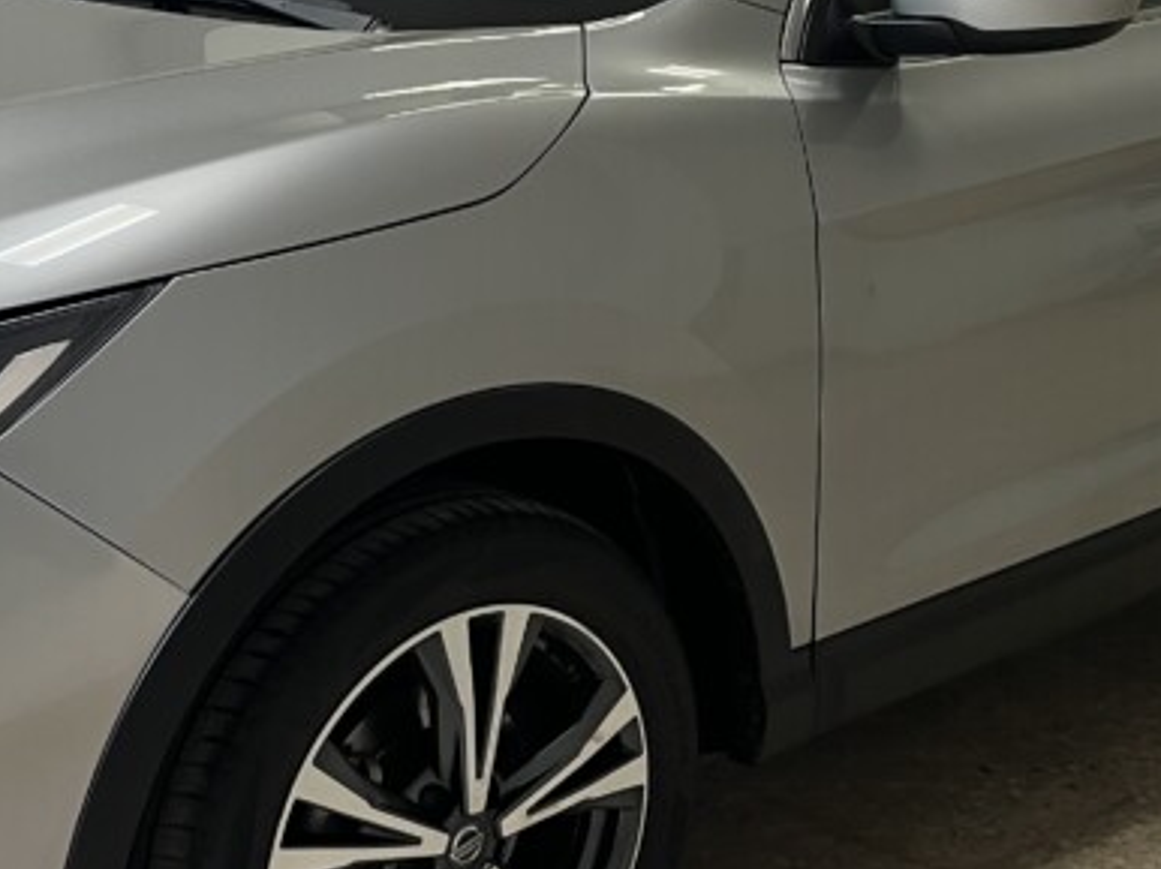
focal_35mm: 69
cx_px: 520
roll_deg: -1.0
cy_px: 370
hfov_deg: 28.2
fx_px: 2313
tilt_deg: -13.6
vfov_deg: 21.3
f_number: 1.6
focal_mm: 5.1
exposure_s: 1/50
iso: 100
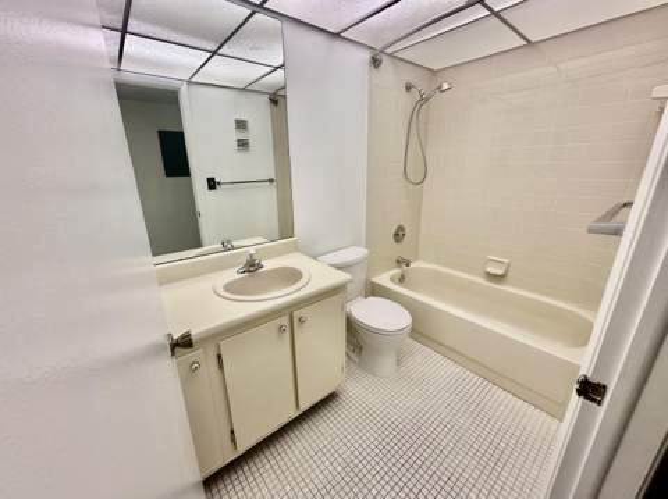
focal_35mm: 14
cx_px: 334
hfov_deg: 102.1
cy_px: 250
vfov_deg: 85.6
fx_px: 270
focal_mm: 2.22
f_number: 2.2
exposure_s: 1/120
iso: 100
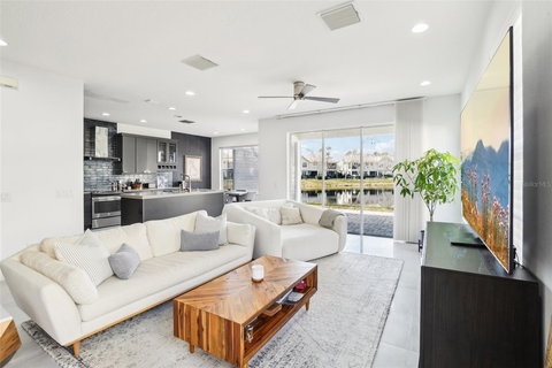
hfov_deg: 100.4
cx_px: 276
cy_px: 184
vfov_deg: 77.3
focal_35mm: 15
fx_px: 230
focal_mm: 10
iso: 400
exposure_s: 1/40
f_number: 8
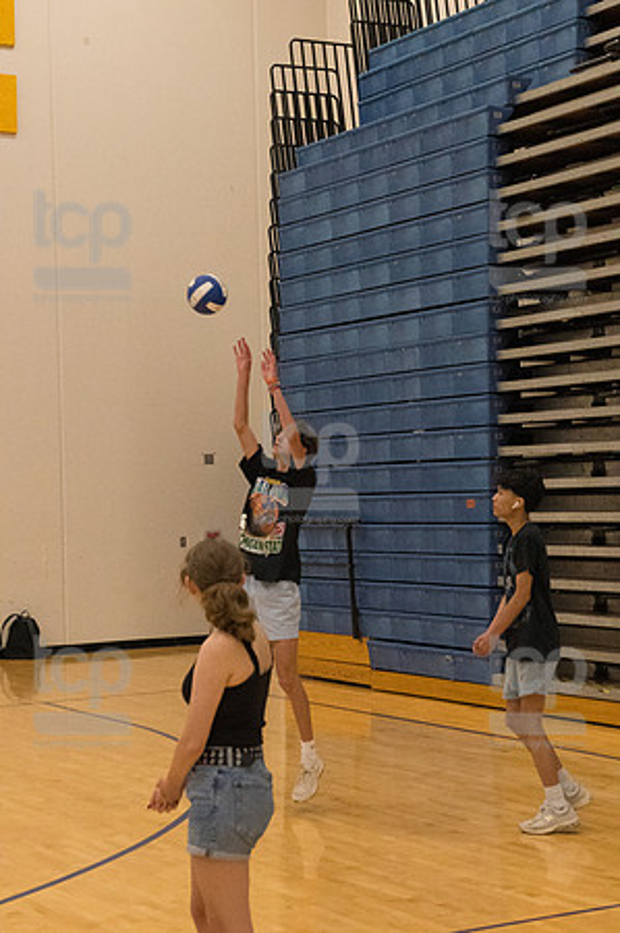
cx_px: 310
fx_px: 1864
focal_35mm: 72
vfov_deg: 28.1
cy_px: 466
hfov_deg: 18.9
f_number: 5.6
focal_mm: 48
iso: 10000
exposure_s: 1/400
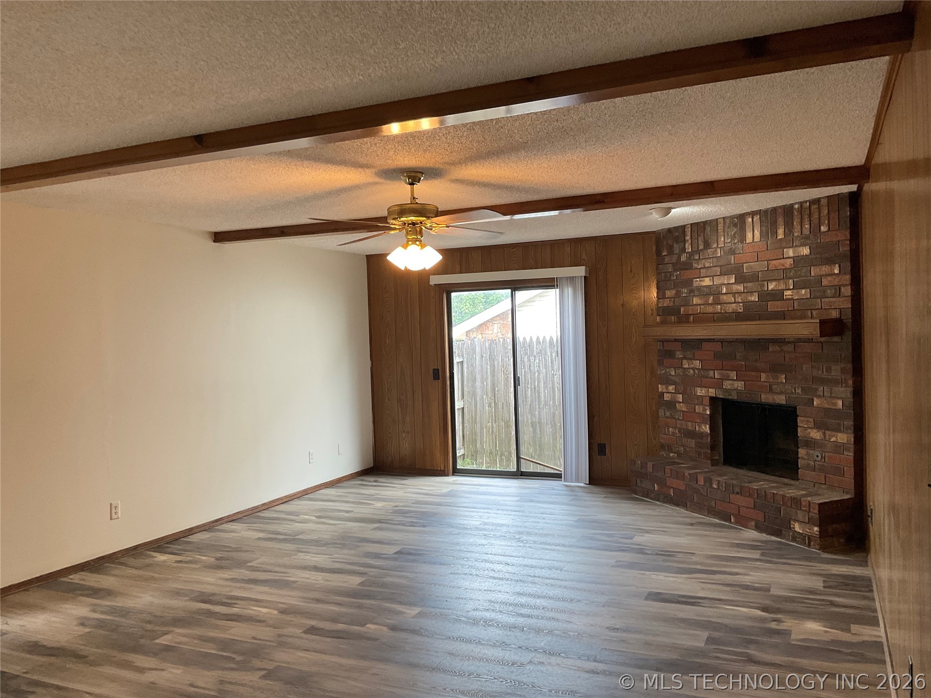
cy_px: 349
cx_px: 466
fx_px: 780
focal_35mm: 29
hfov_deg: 61.7
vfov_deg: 48.2
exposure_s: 1/60
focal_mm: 3
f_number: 1.8
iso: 64
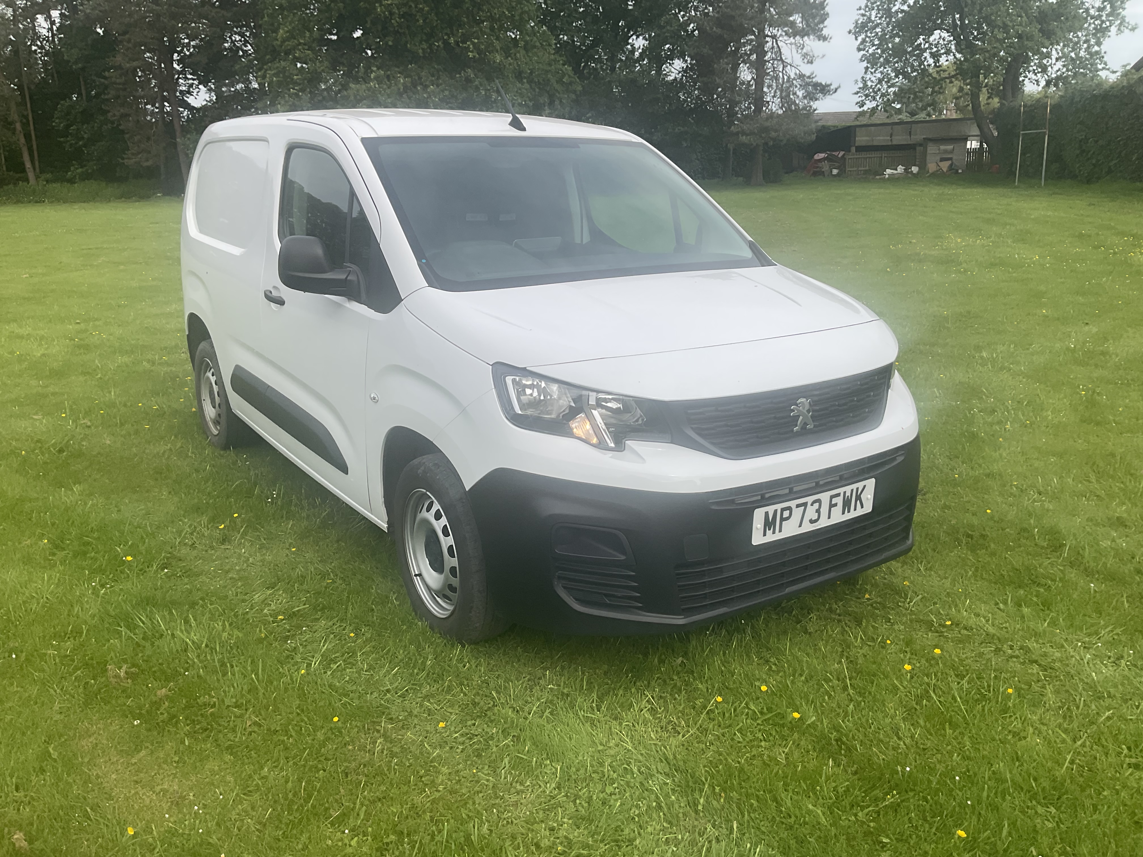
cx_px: 572
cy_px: 428
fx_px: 958
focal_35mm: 29
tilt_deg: -18.5
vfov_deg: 48.2
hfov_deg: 61.7
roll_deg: +0.7
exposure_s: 1/1168
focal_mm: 3
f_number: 1.8
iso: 16
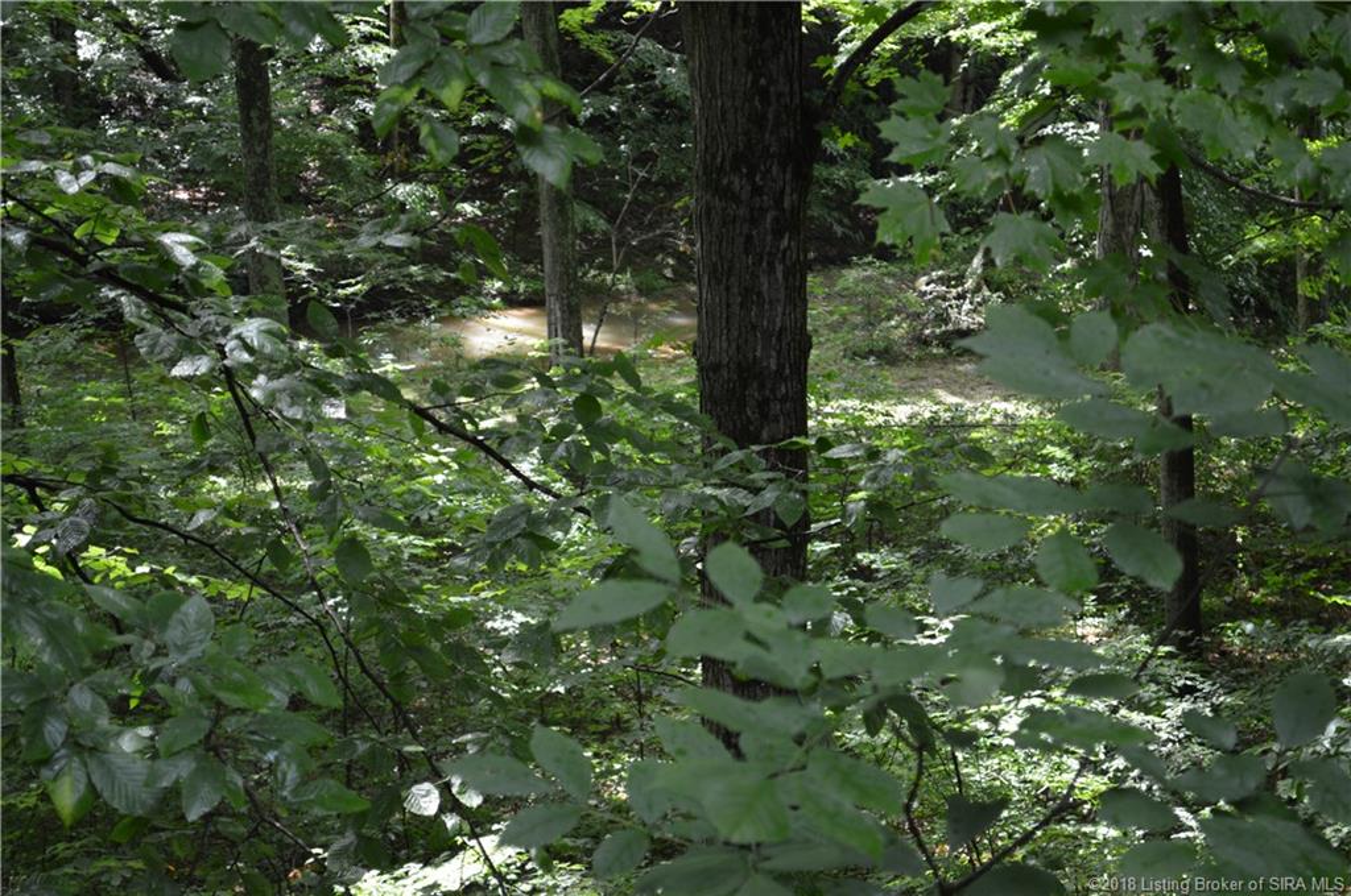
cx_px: 676
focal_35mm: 82
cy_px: 448
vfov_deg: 16.5
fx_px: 3092
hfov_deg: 24.6
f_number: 5.6
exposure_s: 1/60
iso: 400
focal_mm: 55
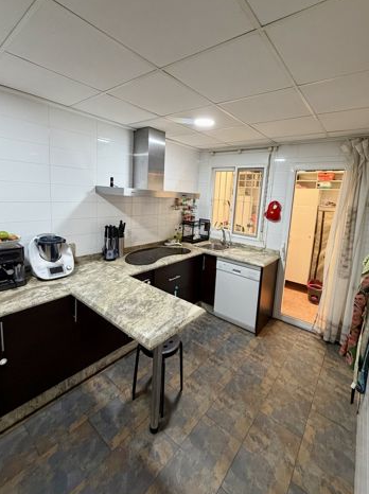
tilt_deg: -8.2
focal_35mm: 16
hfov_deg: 77.9
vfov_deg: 94.3
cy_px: 225
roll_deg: -3.5
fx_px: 228
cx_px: 190
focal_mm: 2.22
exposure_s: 1/50
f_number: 2.2
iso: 250
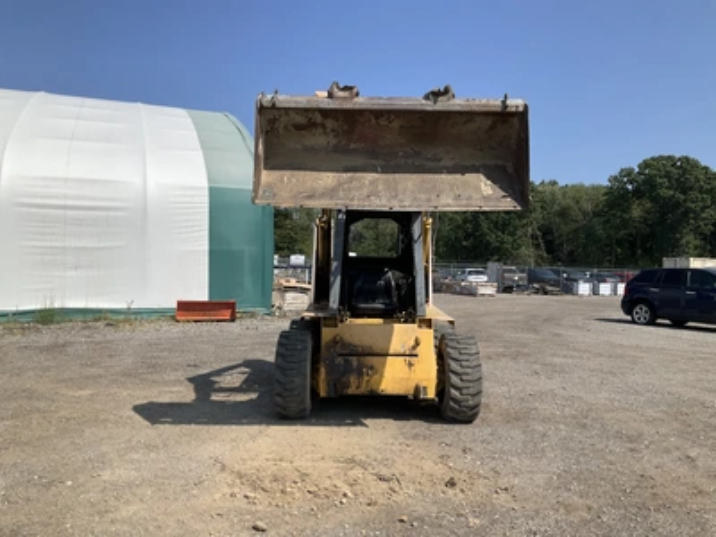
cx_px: 358
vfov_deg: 48.2
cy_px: 268
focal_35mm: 29
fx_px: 600
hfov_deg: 61.7
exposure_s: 1/2320
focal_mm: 3
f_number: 1.8
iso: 25
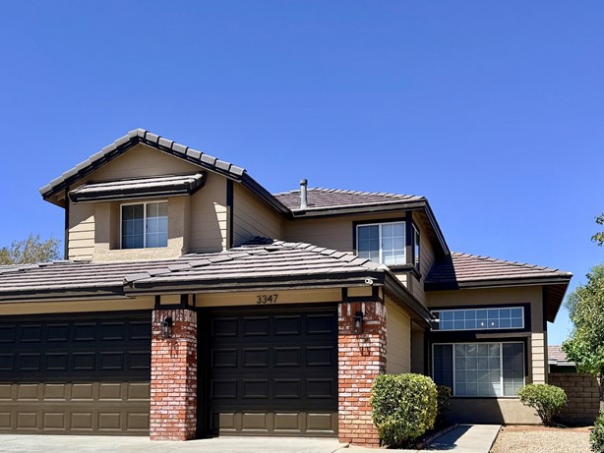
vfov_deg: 35.1
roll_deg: +0.1
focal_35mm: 40
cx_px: 302
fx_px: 698
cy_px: 348
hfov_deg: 46.8
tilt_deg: +4.8
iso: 80
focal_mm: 6.76
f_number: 1.78
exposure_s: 1/6173
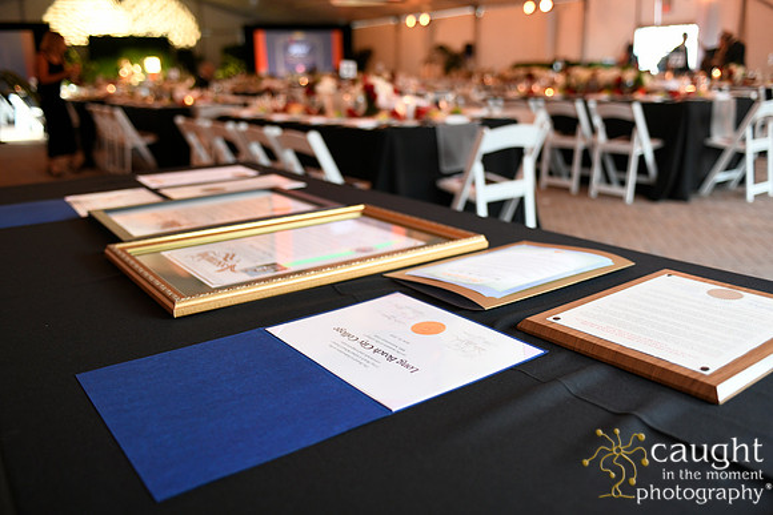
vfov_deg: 41.1
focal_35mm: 32
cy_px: 258
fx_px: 687
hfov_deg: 58.7
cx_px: 386
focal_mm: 32
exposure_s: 1/100
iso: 1600
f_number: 2.8
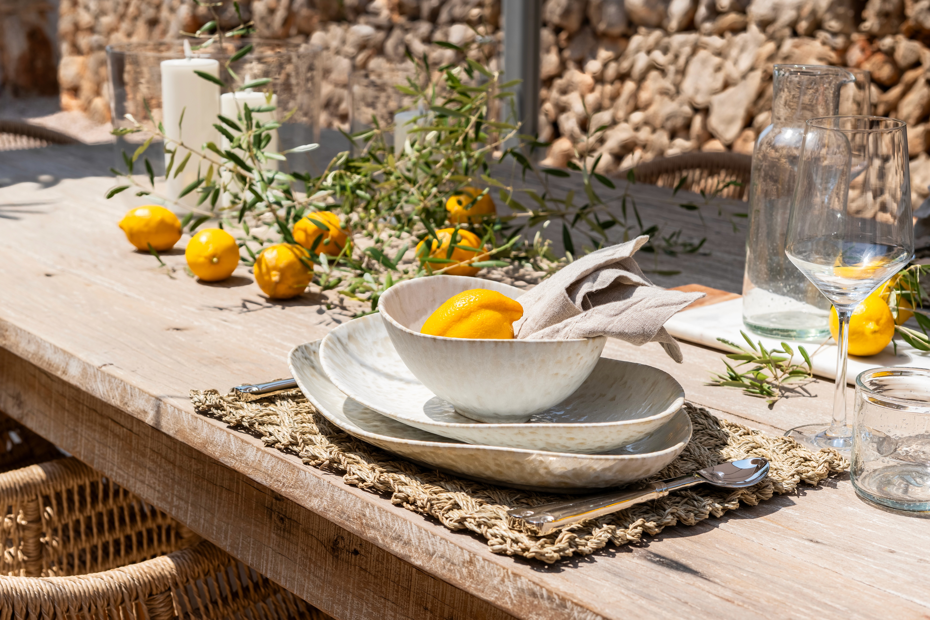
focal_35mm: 50
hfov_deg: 39.6
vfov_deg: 27.0
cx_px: 465
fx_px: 1292
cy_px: 310
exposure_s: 1/8000
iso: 200
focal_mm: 50
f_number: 7.1
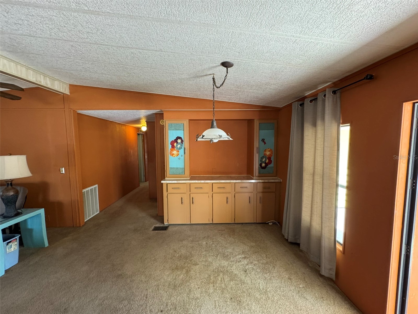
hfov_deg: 102.1
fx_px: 169
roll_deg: +0.5
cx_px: 209
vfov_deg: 85.7
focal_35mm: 14
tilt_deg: -5.2
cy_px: 157
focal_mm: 2.22
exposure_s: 1/60
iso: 400
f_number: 2.2
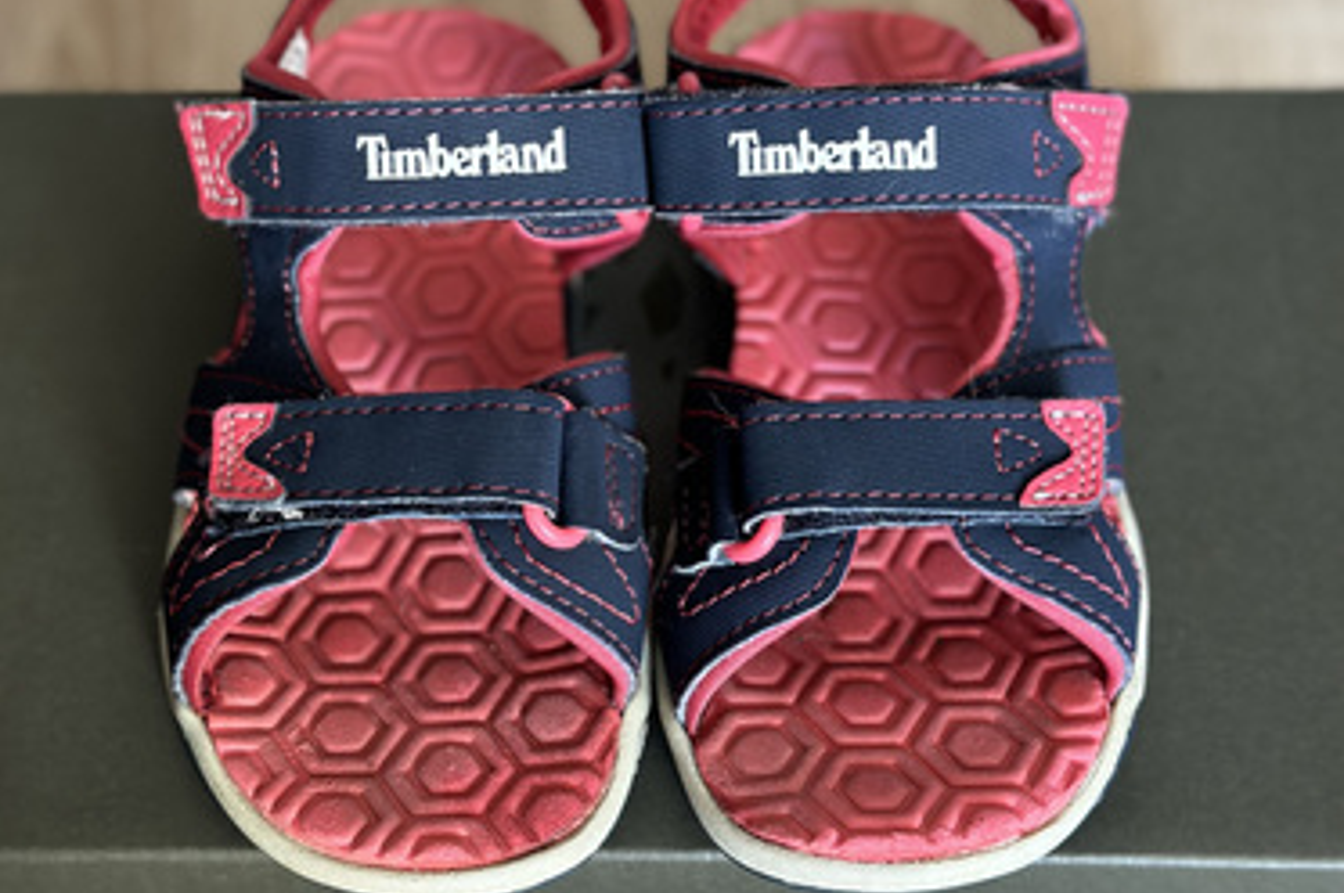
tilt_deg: -52.3
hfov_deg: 30.1
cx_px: 672
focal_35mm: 67
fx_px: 2499
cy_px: 364
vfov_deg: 20.3
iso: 320
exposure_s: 1/50
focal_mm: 6.86
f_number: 1.78
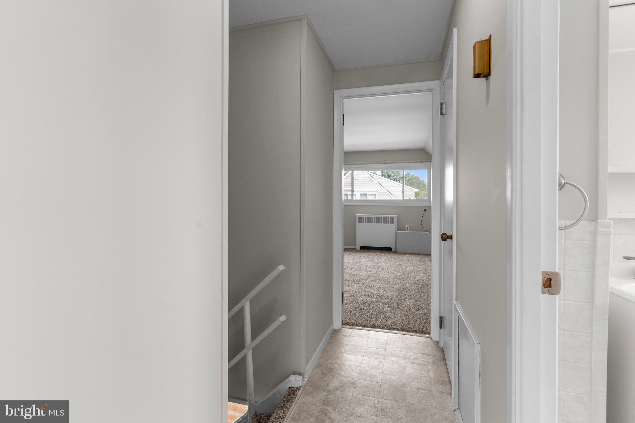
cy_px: 212
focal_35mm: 17
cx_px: 318
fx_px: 300
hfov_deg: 93.3
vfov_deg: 70.4
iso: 400
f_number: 8
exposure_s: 1/25
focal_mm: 17
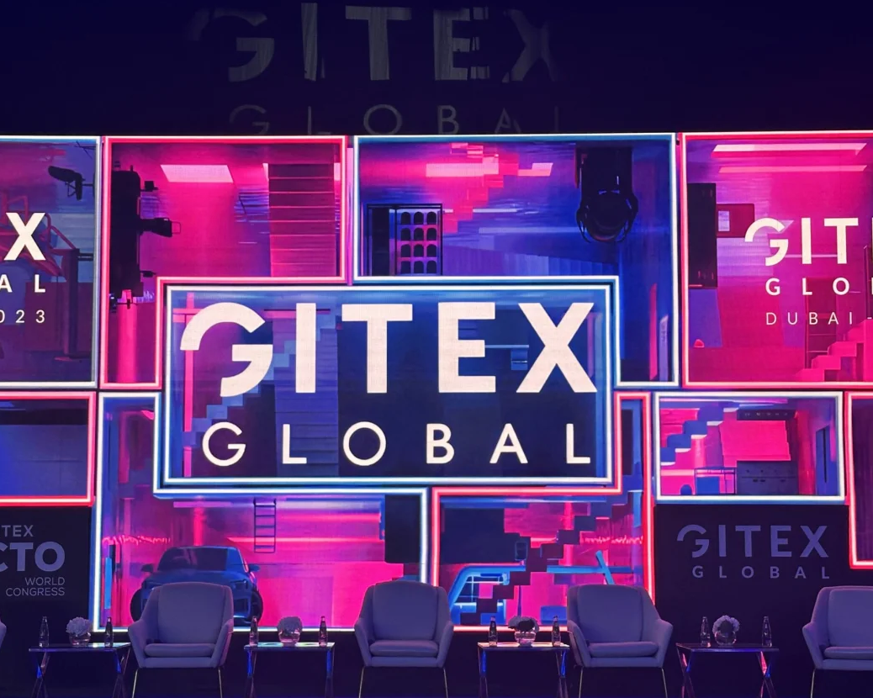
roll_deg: +0.1
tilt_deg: +4.5
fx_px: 1679
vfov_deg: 23.4
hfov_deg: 29.1
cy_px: 420
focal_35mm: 65
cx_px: 402
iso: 100
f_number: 1.78
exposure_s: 1/49
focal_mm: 6.86
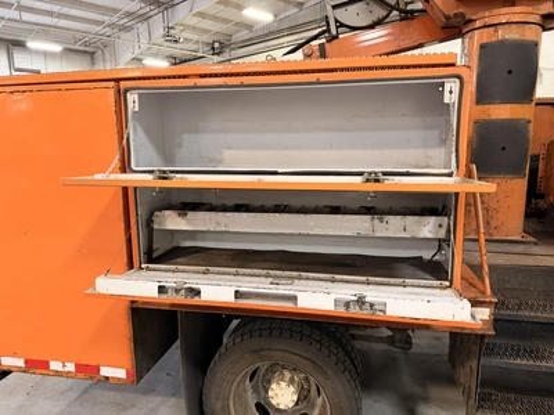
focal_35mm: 24
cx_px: 277
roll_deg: +1.5
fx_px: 384
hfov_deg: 71.6
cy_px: 208
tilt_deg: -8.2
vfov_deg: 56.8
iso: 800
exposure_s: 1/60
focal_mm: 6.76
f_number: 1.78
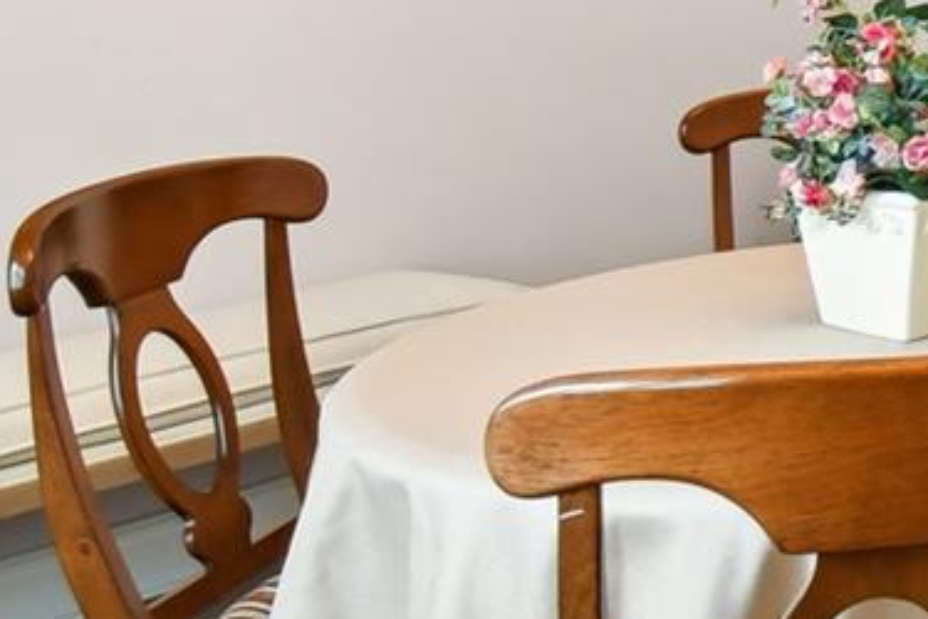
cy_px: -89
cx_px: 1361
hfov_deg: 24.8
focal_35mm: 64
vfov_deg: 20.1
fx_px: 1650
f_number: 7.1
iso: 100
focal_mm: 10
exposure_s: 1/4
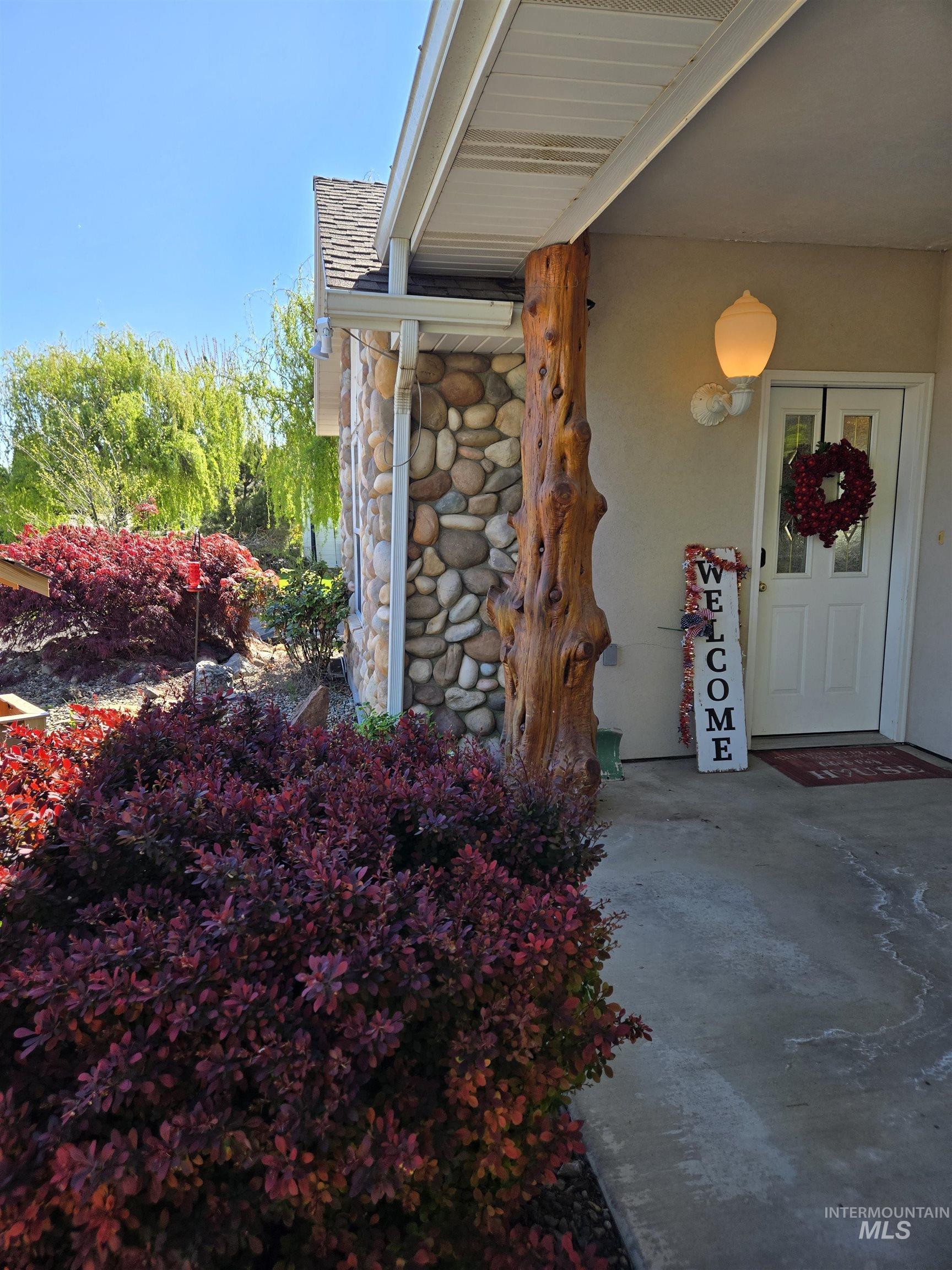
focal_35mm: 23
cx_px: 476
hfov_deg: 58.9
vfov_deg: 73.9
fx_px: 843
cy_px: 635
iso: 25
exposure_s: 1/1002
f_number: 1.8
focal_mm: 5.4
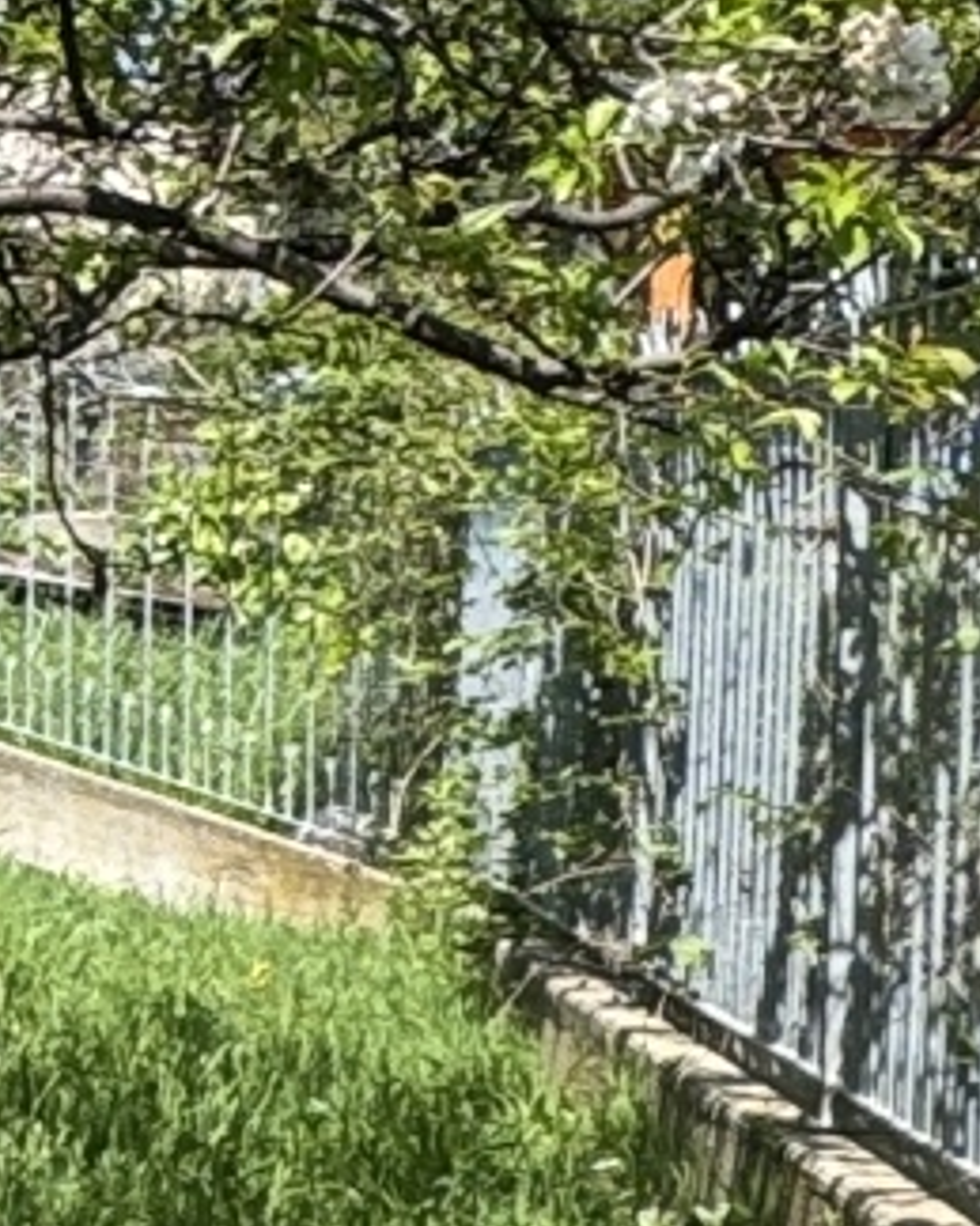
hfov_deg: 11.2
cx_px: -1578
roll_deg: -1.1
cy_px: 840
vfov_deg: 17.7
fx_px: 3917
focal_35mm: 108
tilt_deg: +0.8
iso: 50
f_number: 2.2
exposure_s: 1/879
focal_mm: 2.22
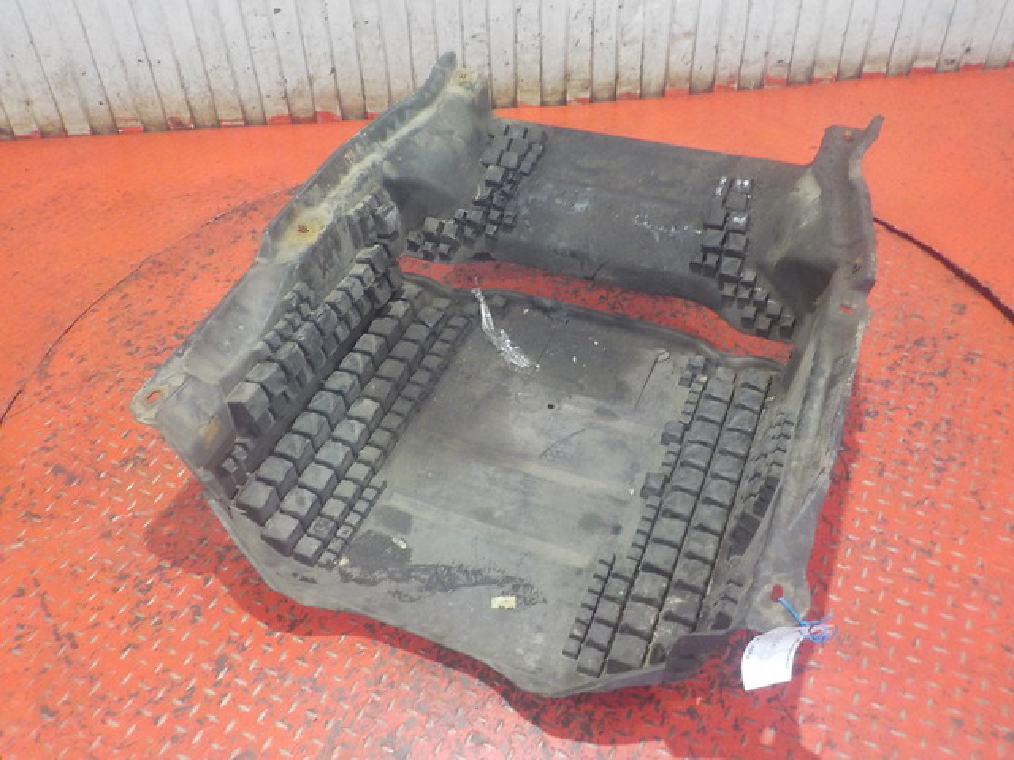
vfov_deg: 46.8
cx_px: 507
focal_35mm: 30
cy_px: 380
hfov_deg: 60.0
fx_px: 879
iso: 400
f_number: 3.3
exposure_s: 1/10
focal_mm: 4.1
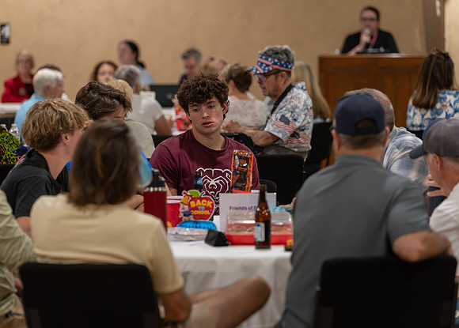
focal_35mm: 163
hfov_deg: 12.3
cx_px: 213
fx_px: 2124
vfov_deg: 8.8
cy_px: 170
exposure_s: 1/400
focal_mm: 150
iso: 2000
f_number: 3.5
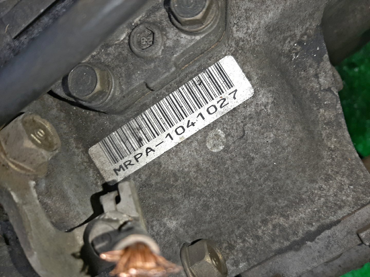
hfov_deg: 67.3
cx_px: 185
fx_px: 278
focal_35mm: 26
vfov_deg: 53.1
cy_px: 138
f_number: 1.7
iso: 56
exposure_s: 1/50
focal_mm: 3.93
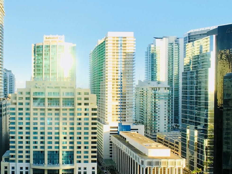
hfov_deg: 39.3
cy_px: 94
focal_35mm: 47
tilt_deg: +0.5
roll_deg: -0.6
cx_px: 57
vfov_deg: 30.9
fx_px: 315
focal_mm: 4.15
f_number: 2.2
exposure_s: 1/487
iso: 25
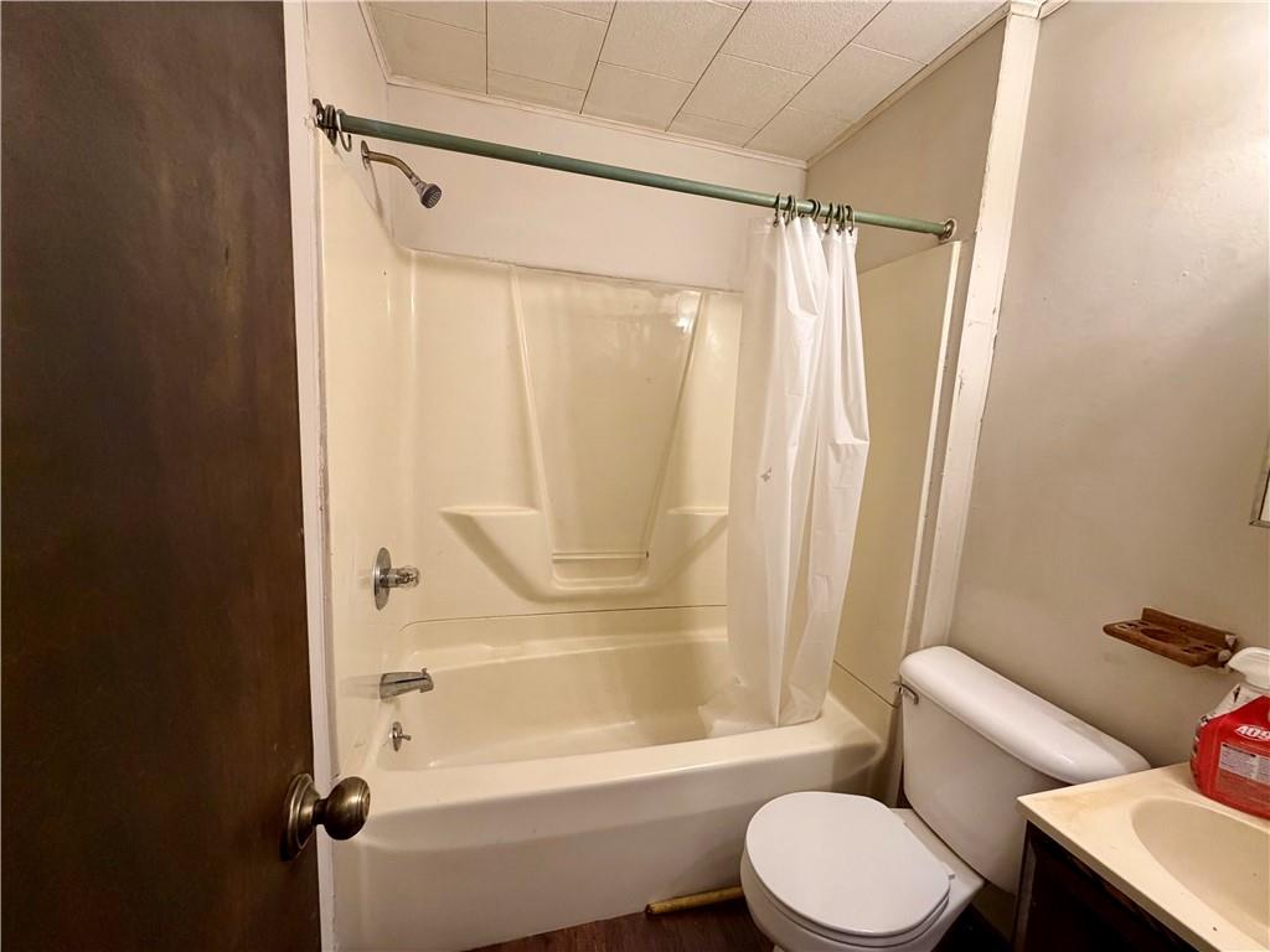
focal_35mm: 14
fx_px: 514
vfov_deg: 85.7
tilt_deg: -8.1
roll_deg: -2.7
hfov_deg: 102.1
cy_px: 476
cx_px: 635
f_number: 2.2
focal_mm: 2.22
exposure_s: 1/120
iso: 320
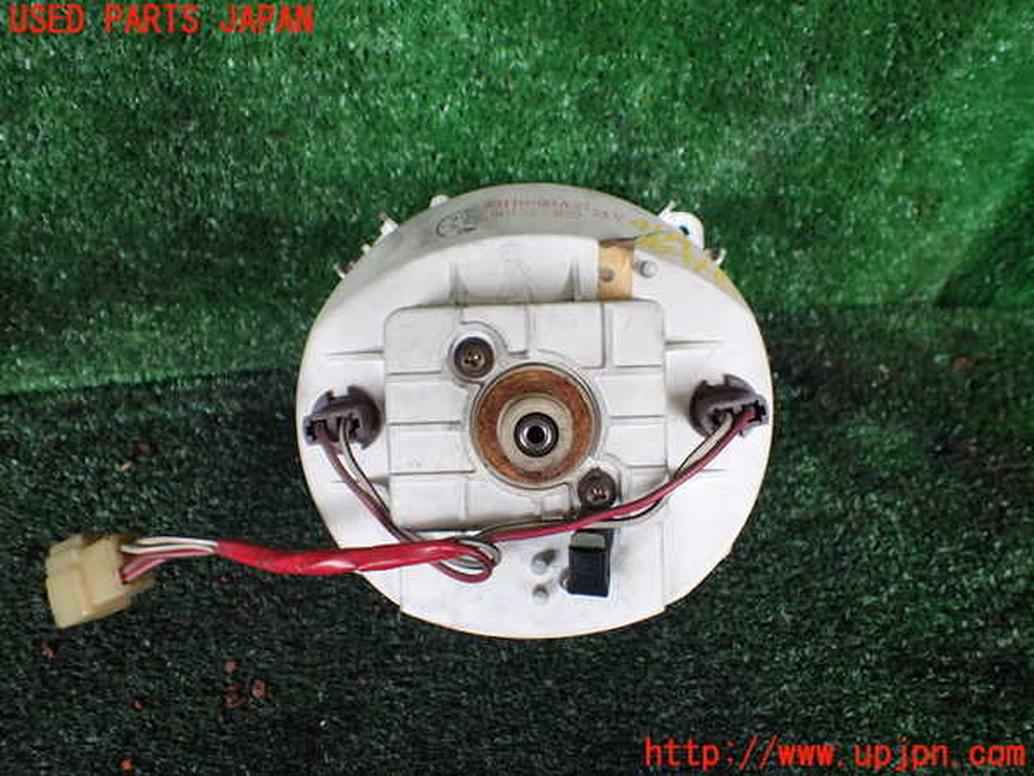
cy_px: 388
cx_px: 517
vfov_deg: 46.8
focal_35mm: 30
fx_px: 896
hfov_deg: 60.0
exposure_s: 1/125
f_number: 2.3
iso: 160
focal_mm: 5.4
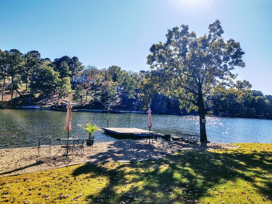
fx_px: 212
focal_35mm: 27
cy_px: 102
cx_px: 136
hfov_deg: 65.3
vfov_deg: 51.4
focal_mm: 4.75
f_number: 1.7
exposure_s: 1/6451
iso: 100
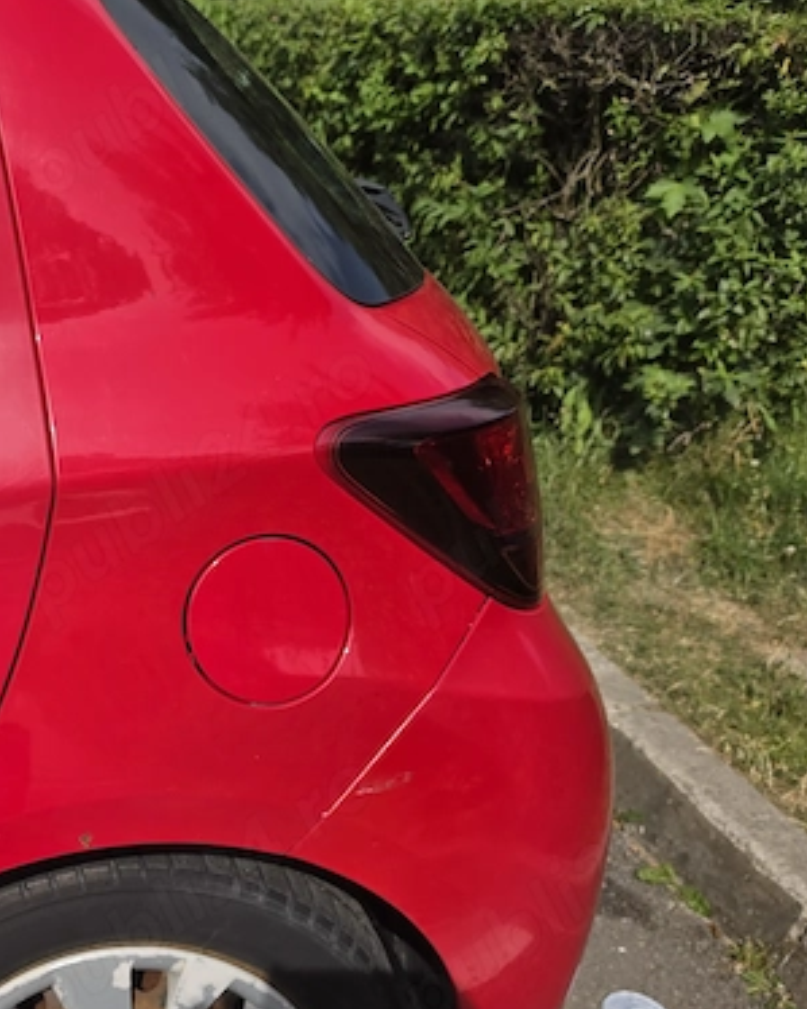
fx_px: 1075
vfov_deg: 50.3
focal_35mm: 36
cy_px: 510
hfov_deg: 37.0
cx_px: 8
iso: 64
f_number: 1.4
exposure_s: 1/7939
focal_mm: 6.5
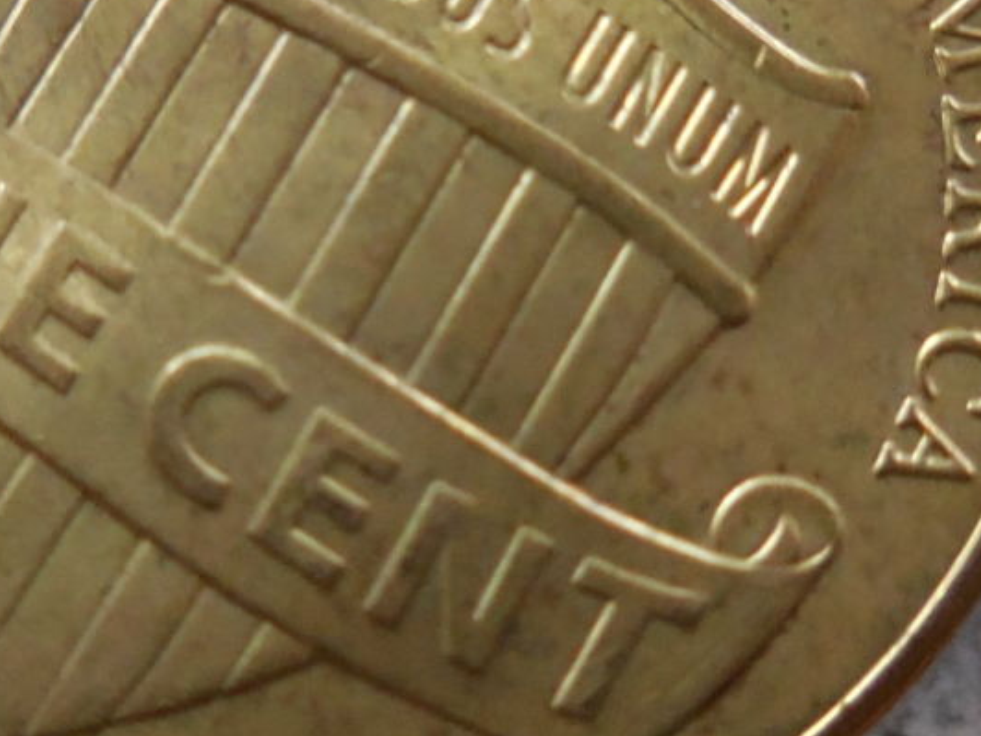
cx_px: 162
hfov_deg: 38.5
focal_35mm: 47
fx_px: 1332
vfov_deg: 30.3
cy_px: 177
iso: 400
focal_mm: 4.5
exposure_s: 1/25
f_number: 3.3
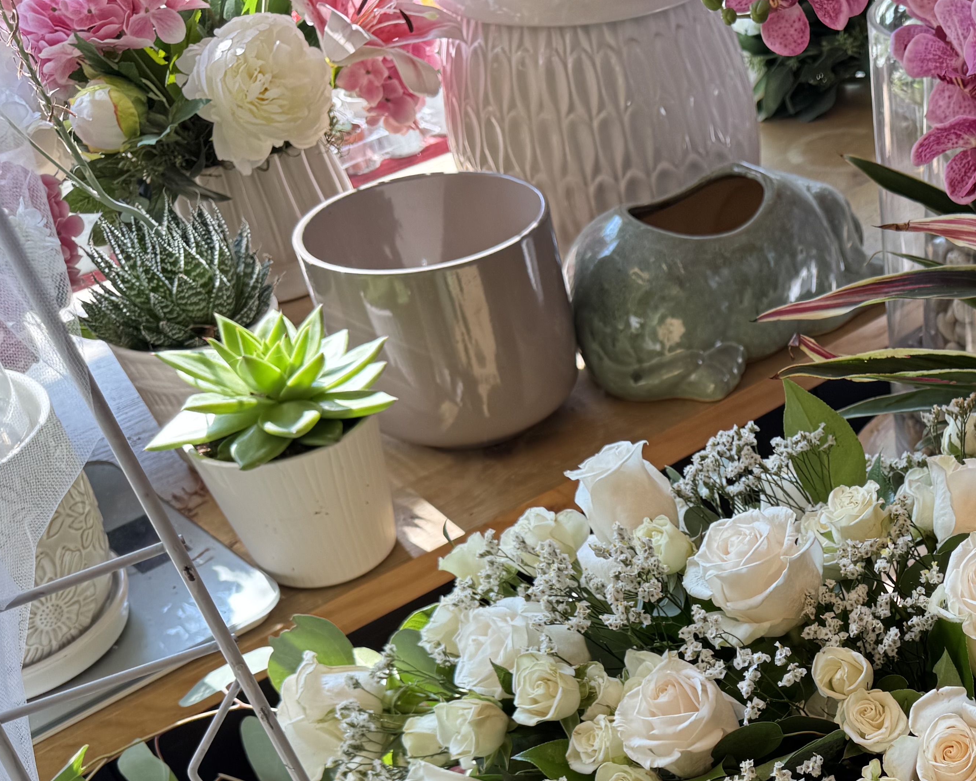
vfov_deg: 28.6
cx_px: 956
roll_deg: +3.2
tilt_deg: -43.9
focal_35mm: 50
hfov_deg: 34.3
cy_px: 757
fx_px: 1444
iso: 80
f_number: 1.78
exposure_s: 1/308
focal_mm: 6.76
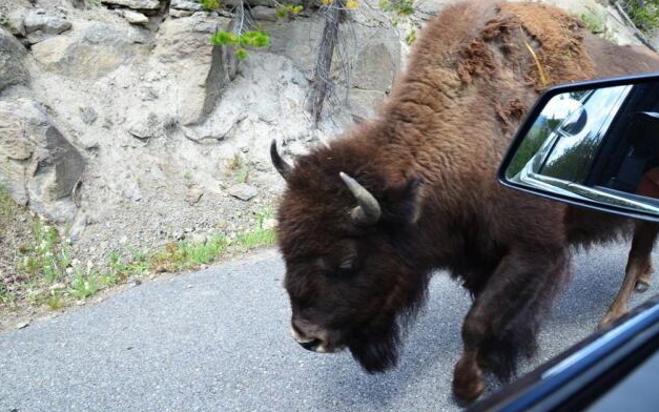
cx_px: 333
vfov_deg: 44.5
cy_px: 193
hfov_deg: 66.5
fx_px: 503
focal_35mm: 28
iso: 200
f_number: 7.1
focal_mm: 18
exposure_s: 1/200
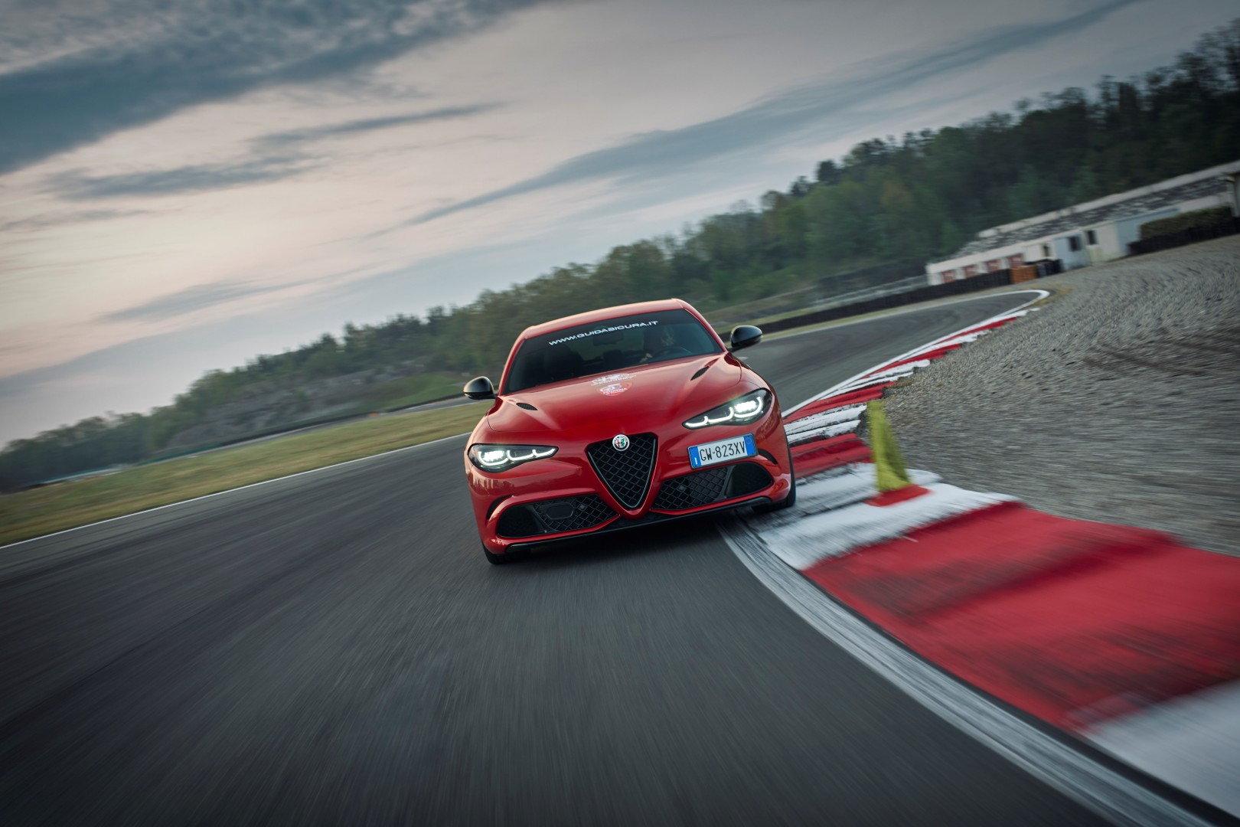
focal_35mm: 35
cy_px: 414
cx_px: 620
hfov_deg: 54.4
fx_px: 1205
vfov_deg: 37.9
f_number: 4
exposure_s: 1/40
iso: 200
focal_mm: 35
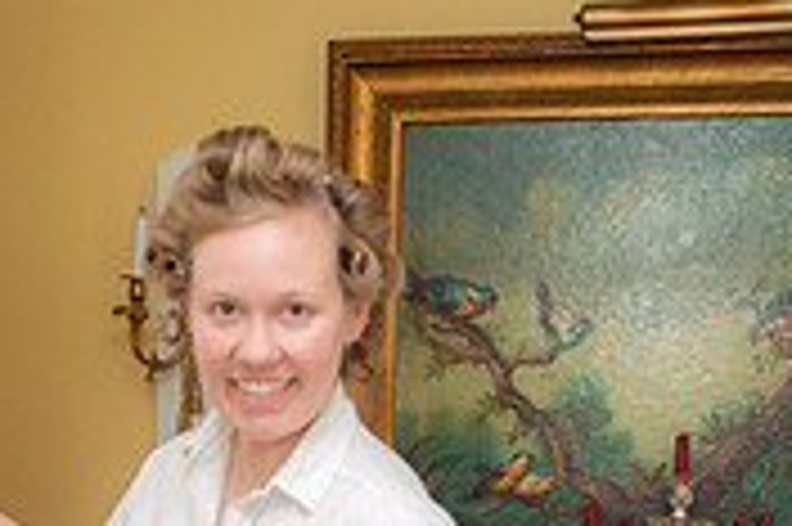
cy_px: 823
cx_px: 216
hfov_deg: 25.4
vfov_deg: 15.7
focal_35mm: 79
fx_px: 1736
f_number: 2.8
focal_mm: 24
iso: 1250
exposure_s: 1/100
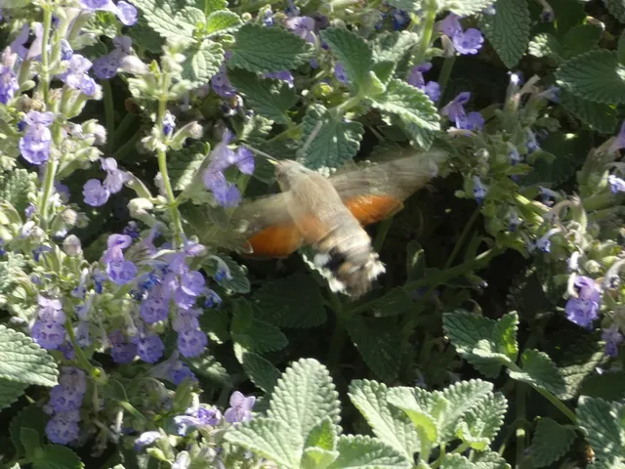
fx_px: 2203
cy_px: 234
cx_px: 312
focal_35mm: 122
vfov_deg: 12.1
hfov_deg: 16.1
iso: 100
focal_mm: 21.9
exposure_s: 1/80
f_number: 5.1
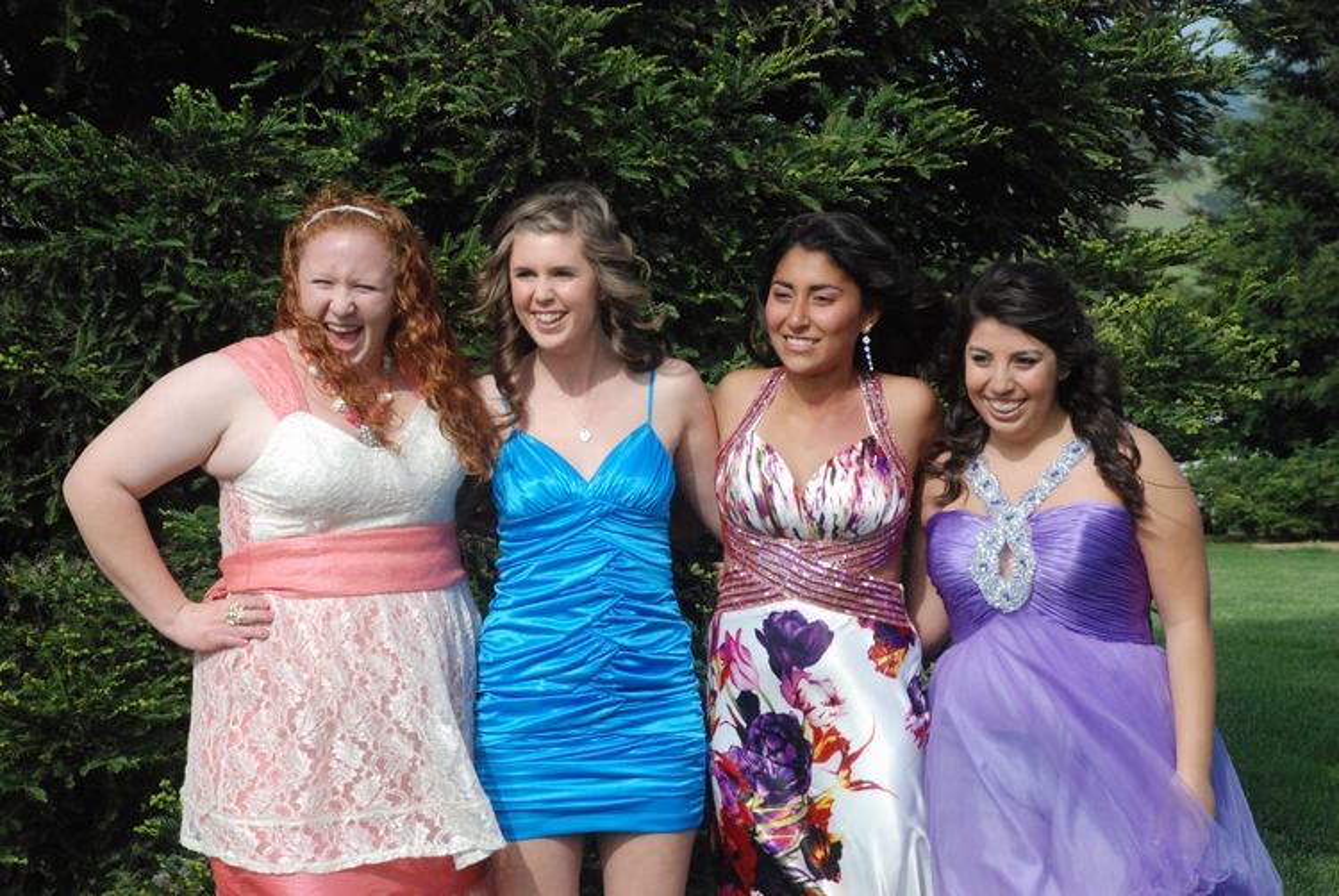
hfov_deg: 19.4
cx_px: 670
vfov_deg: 13.1
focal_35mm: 105
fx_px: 3910
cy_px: 448
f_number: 10
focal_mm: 70
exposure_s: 1/1600
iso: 1600
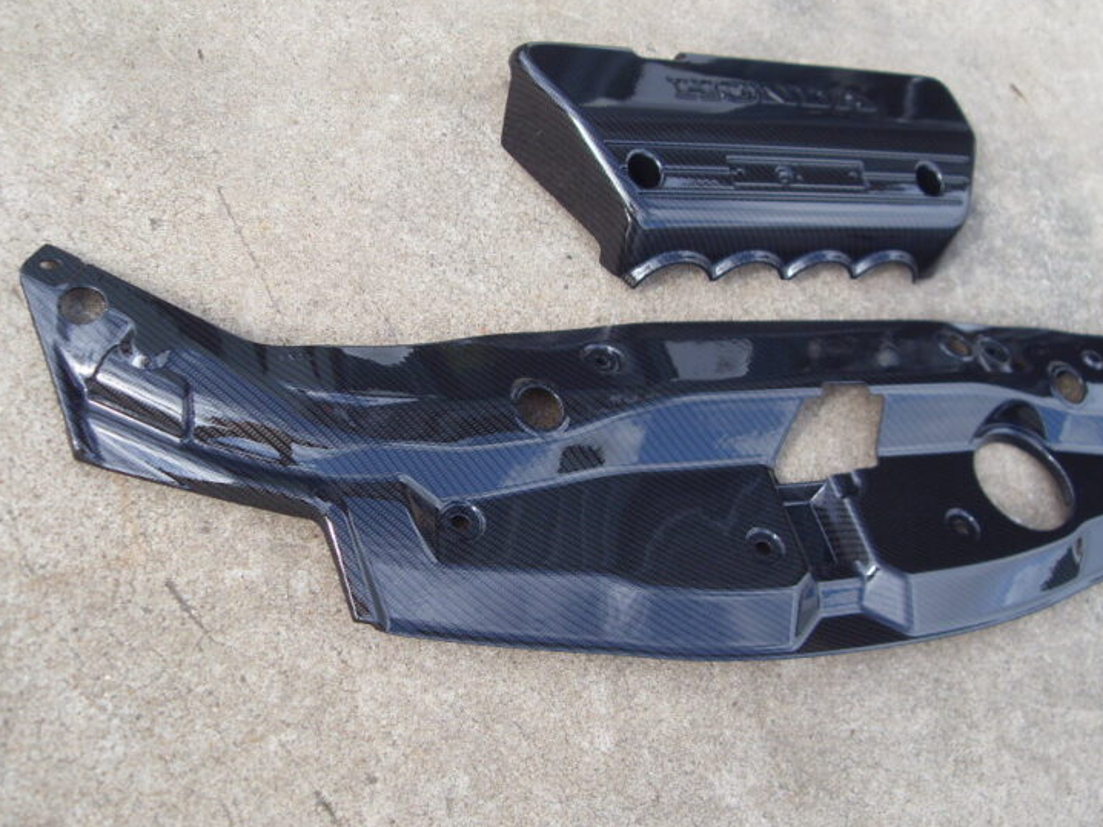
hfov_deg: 47.8
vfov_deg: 36.8
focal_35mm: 39
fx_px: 1242
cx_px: 595
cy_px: 417
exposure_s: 1/60
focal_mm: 6.3
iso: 80
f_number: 7
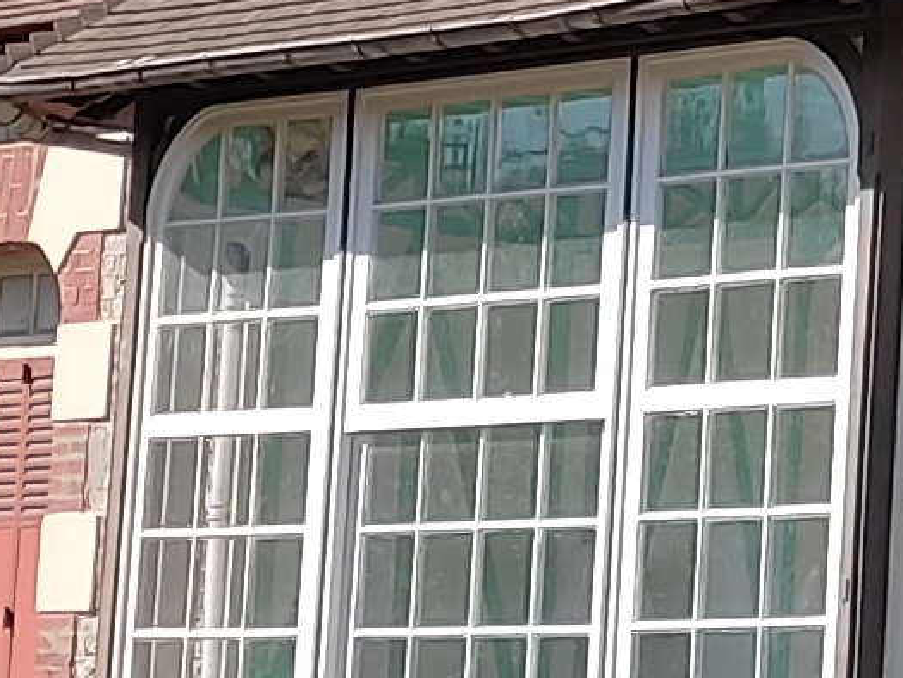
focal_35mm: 198
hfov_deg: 9.3
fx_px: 5166
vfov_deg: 7.5
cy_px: 65
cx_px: 1878
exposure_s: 1/1201
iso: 100
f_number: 1.79
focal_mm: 4.74
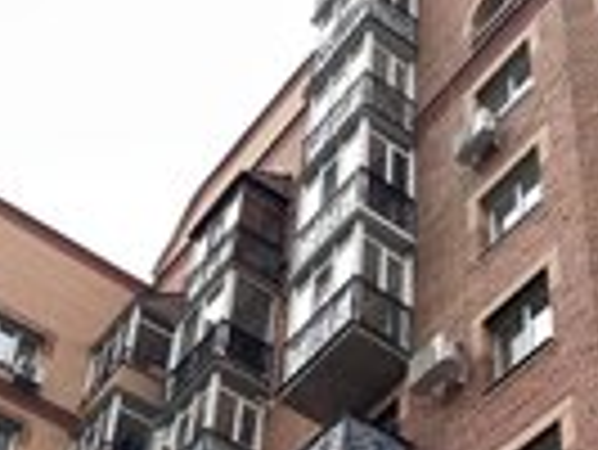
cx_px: 310
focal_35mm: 78
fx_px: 1349
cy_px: 518
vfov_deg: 18.1
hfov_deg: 25.0
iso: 32
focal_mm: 4.2
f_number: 1.6
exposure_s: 1/888
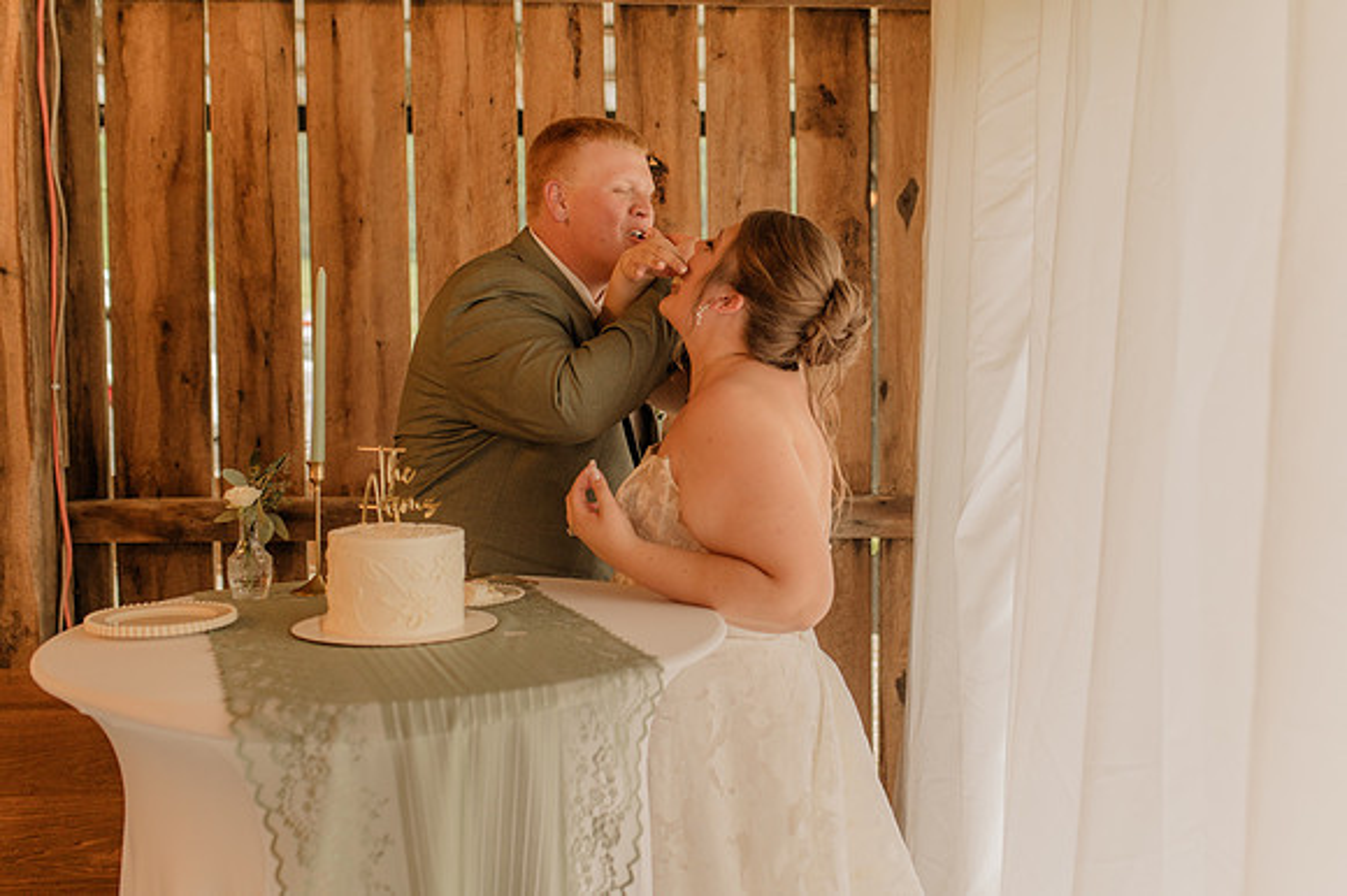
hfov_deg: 47.9
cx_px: 762
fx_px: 1513
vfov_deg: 33.0
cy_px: 410
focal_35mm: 40
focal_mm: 35
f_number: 2.5
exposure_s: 1/200
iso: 640
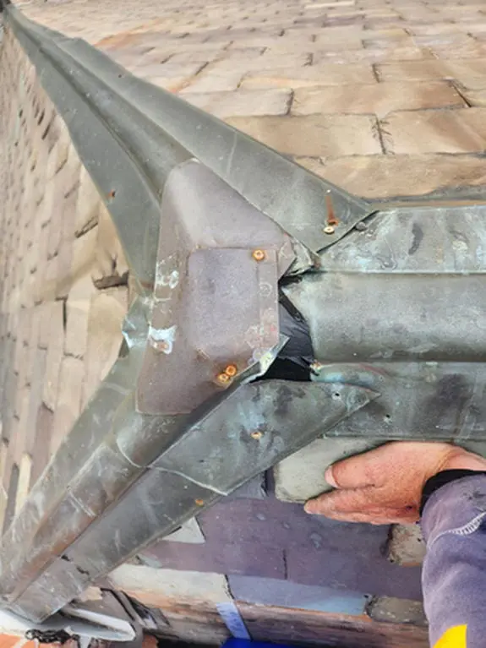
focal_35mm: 23
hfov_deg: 58.9
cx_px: 243
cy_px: 324
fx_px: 431
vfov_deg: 73.9
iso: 32
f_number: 1.8
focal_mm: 5.4
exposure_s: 1/180
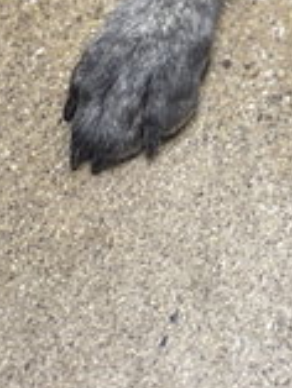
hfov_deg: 13.8
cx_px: 421
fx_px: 1146
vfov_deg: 15.3
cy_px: -394
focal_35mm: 102
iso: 200
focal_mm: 6.76
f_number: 1.78
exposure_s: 1/120
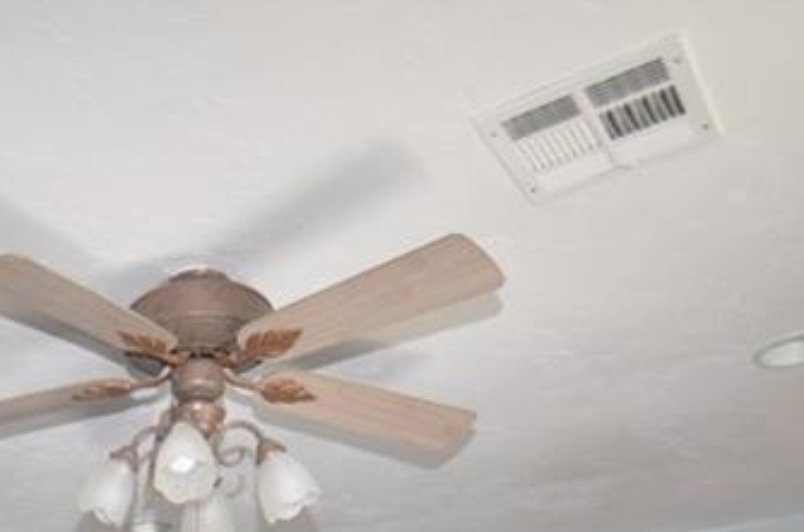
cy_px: 800
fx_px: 1025
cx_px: 130
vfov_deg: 23.3
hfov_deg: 40.6
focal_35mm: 46
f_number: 4
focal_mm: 10
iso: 450
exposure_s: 1/60
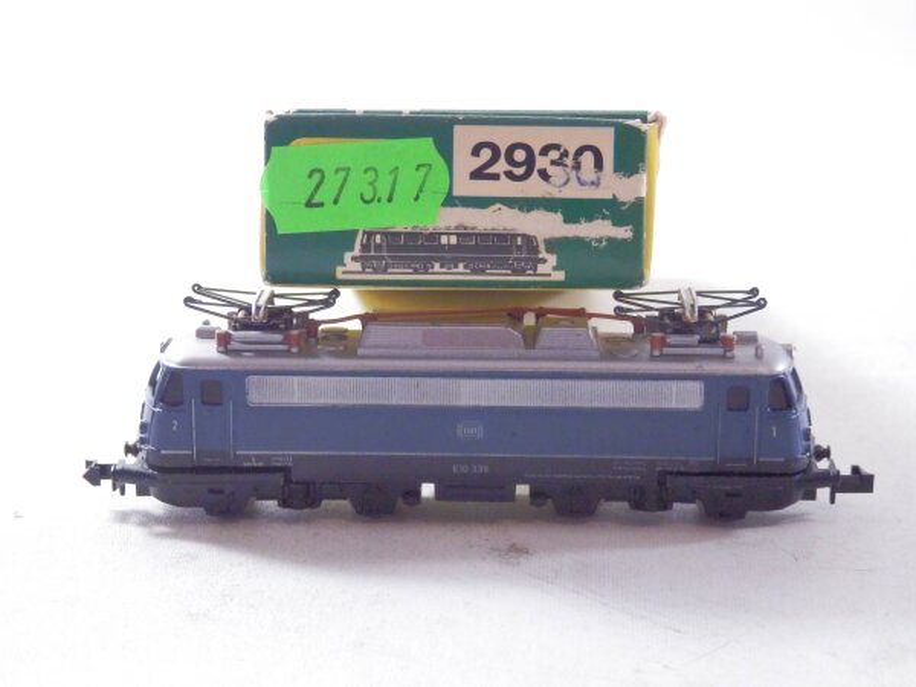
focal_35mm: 66
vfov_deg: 22.3
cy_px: 344
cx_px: 458
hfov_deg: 29.4
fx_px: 1746
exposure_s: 1/160
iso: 1600
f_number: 4.4
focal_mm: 11.9
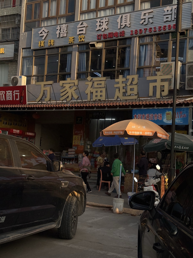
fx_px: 357
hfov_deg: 30.3
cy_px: 129
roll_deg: -4.2
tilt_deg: +5.1
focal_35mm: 48
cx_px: 96
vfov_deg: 39.7
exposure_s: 1/4587
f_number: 1.78
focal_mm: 6.76
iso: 64
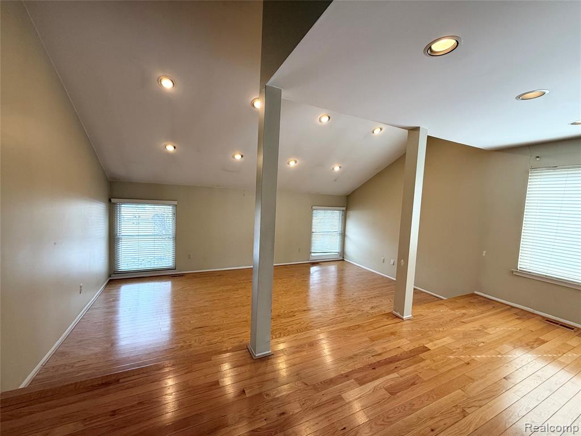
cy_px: 218
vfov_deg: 85.7
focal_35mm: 14
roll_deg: -2.8
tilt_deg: -3.8
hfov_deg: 102.1
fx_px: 235
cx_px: 290
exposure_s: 1/120
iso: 160
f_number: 2.2
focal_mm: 2.22
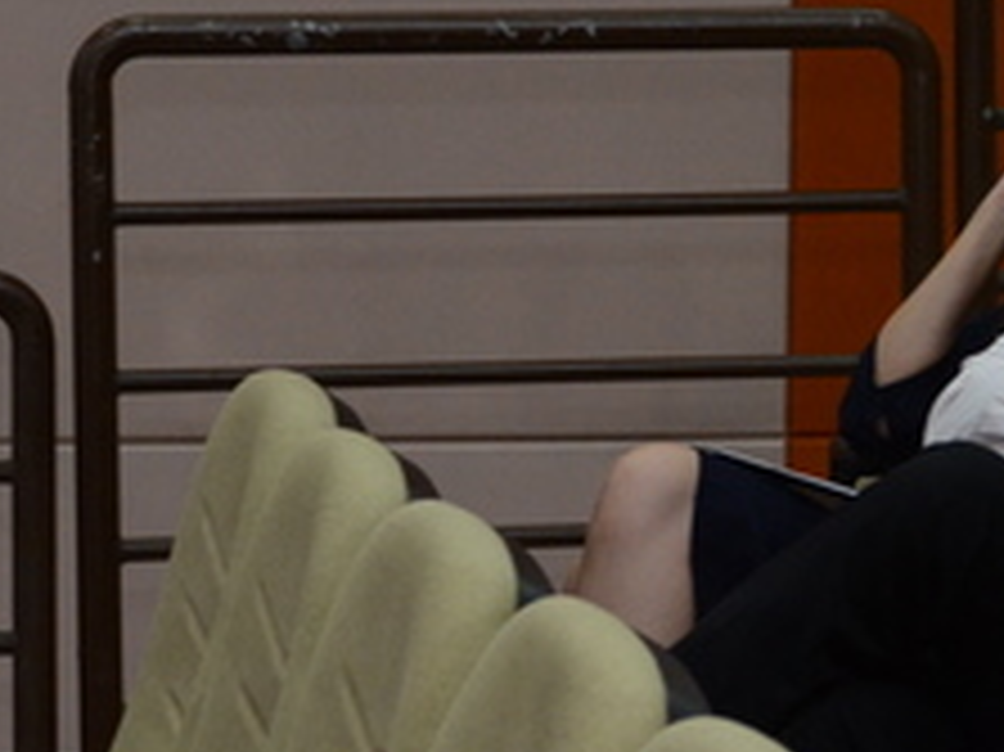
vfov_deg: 6.5
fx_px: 6591
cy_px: 261
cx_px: 1288
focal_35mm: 227
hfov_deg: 8.6
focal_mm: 55
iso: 1600
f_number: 5.6
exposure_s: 1/80
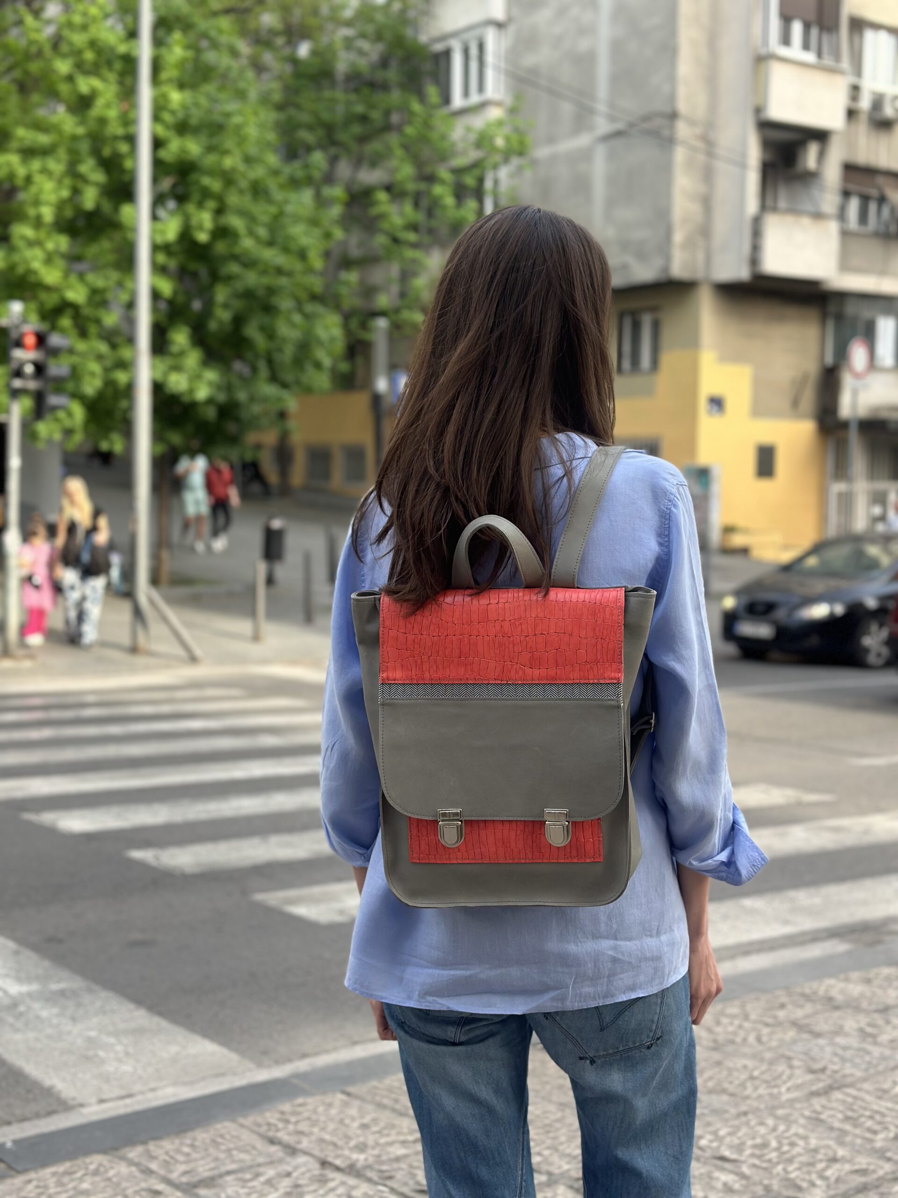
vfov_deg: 39.7
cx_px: 449
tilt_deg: -4.3
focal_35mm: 48
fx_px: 1660
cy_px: 599
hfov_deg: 30.3
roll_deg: -0.9
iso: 80
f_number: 1.78
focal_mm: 6.86
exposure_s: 1/511
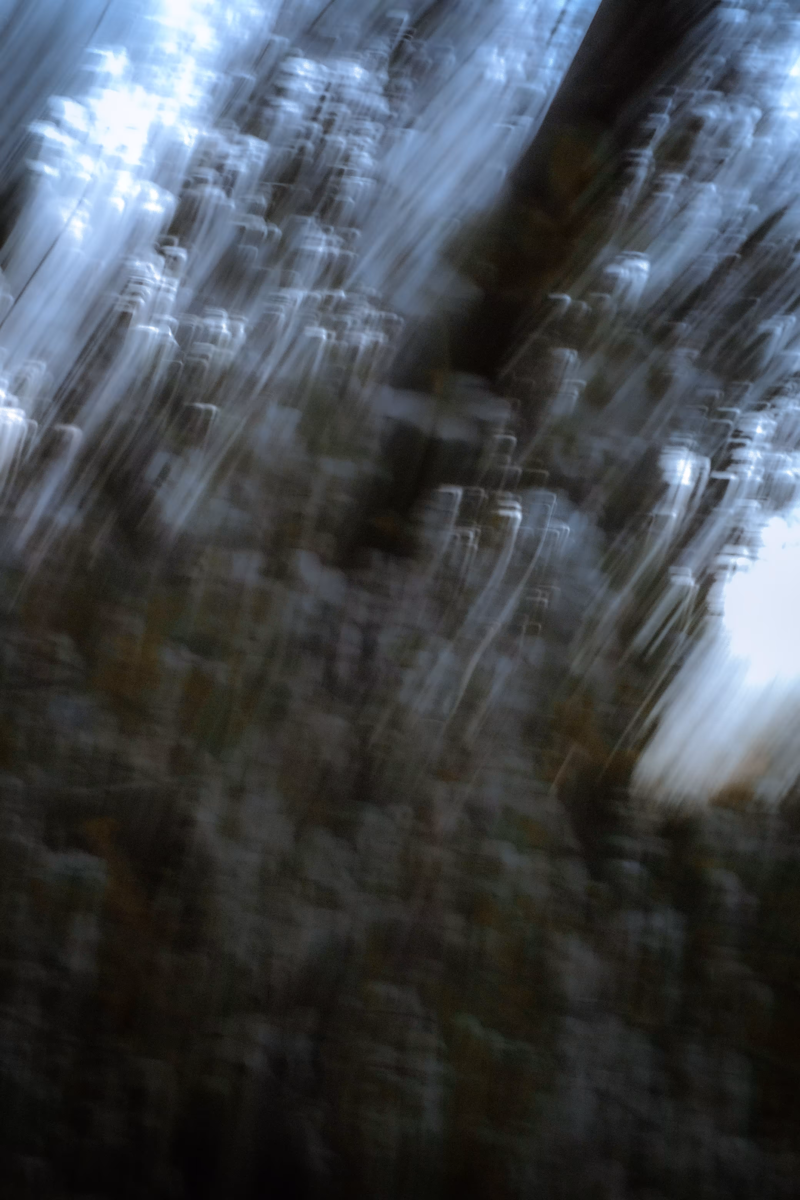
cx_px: 400
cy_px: 600
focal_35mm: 53
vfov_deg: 37.5
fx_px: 1767
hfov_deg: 25.5
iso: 80
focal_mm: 35
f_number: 16
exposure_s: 1/4
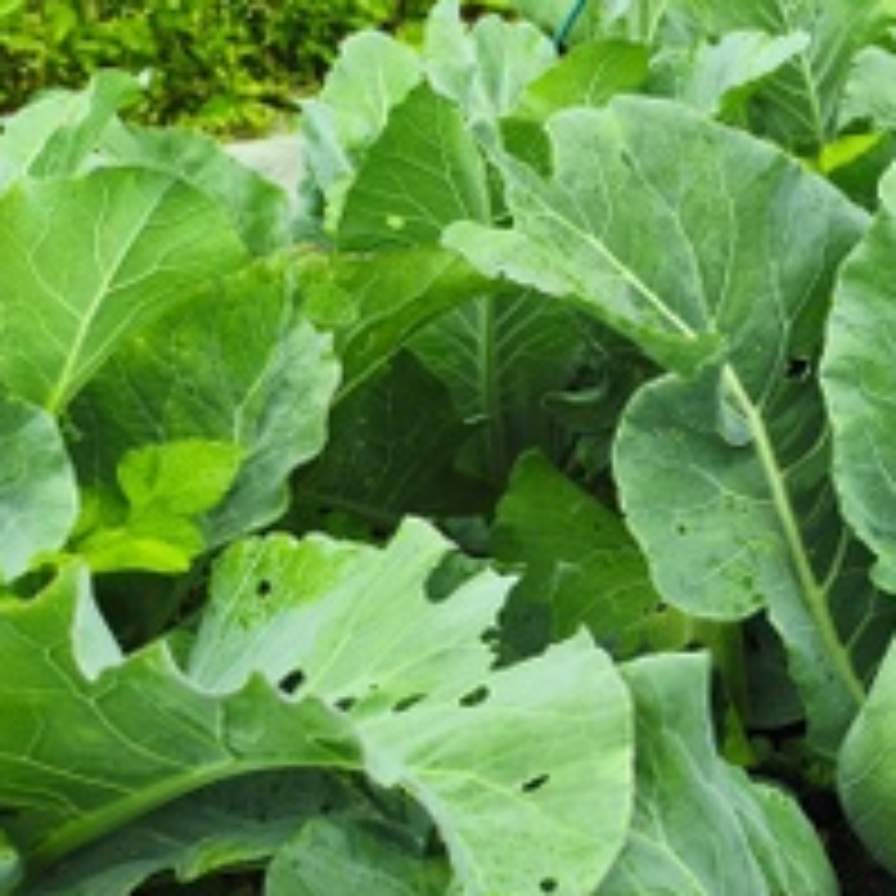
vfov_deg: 34.6
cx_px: 1051
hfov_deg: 30.1
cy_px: 531
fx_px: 1435
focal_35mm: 49
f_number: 1.65
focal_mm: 6.14
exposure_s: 1/203
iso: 50
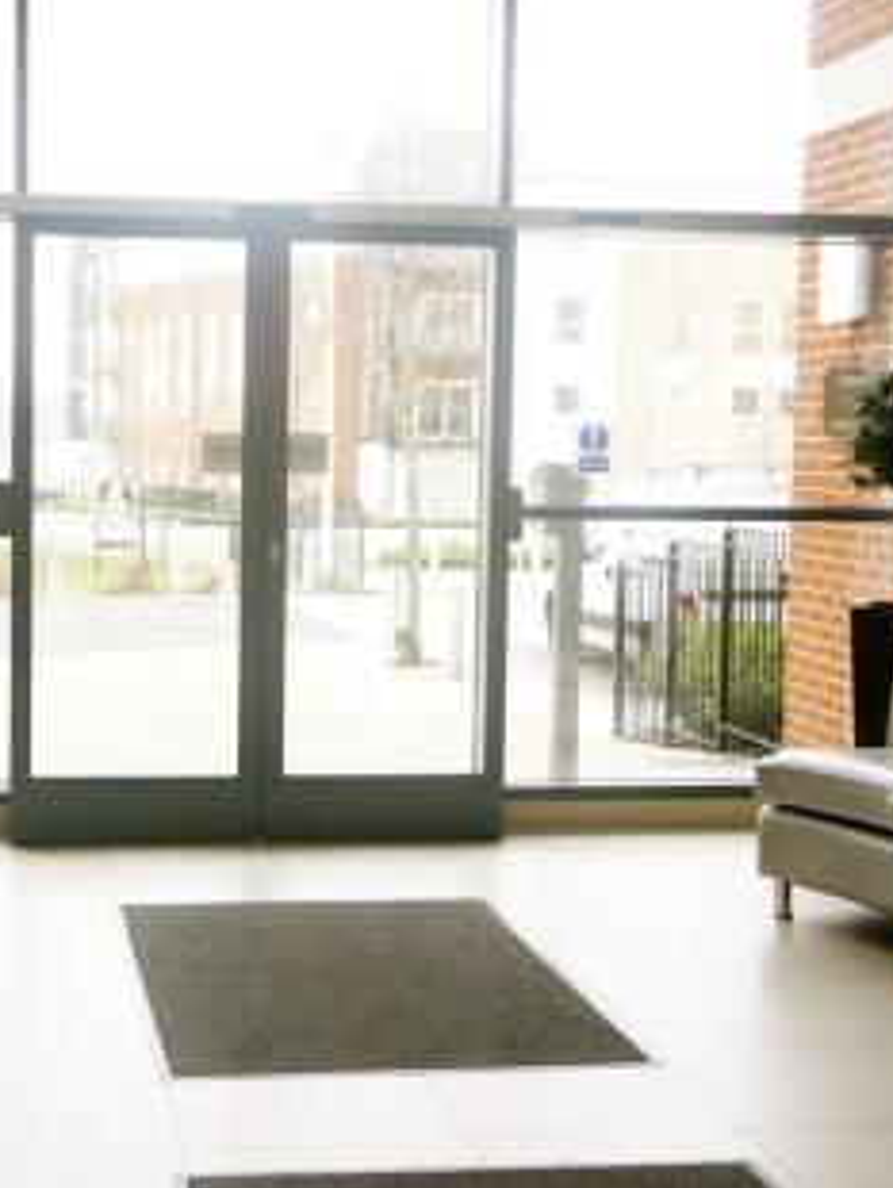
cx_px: 264
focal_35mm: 60
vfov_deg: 32.3
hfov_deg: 24.4
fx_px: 2052
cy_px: 584
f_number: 4
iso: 640
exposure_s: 1/50
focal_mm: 27
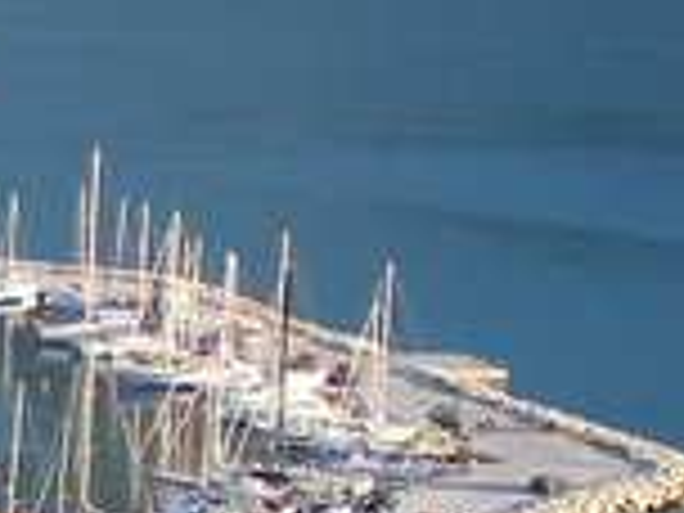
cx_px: -639
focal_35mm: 263
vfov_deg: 5.7
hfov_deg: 7.3
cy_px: 302
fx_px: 5197
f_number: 5.2
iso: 64
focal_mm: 8.4
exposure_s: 1/80
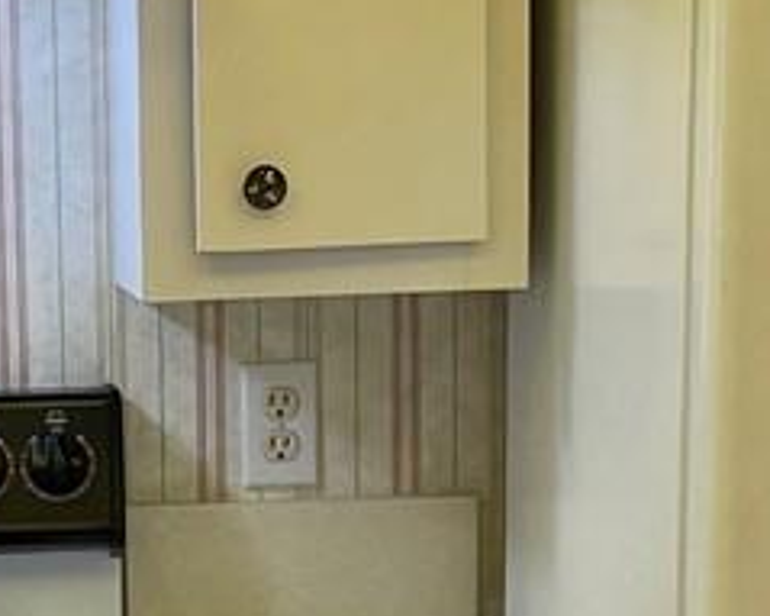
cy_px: 822
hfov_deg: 11.2
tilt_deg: -10.2
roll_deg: +1.6
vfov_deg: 8.9
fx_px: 3873
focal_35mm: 170
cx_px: -97
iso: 80
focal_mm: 4.2
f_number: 1.6
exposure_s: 1/120
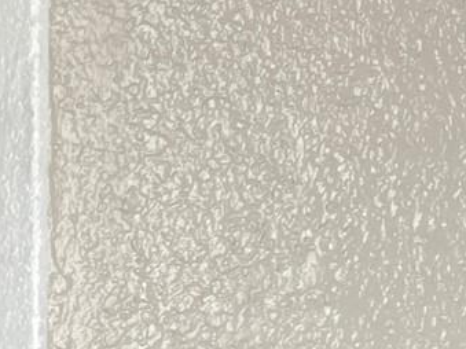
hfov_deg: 13.6
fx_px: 1588
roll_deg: +3.3
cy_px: 471
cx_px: -532
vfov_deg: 12.1
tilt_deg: -10.4
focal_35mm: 118
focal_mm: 5.1
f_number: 1.6
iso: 125
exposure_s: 1/121
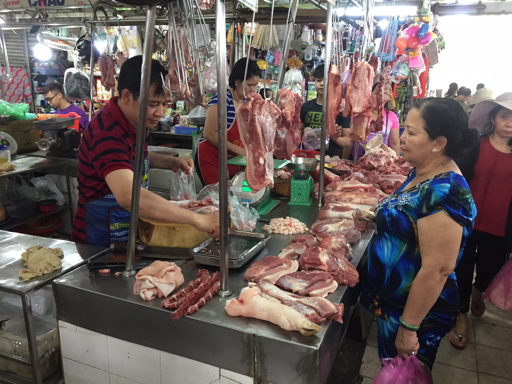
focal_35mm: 29
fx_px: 429
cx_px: 256
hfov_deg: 61.7
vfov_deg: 48.2
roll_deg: -3.5
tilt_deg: -14.8
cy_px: 192
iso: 160
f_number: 2.2
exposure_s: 1/33
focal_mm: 4.15
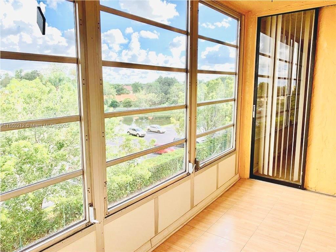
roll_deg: +0.0
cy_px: 126
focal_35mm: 26
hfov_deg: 67.3
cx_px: 168
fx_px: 252
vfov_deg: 53.1
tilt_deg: -9.3
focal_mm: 4.25
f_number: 1.8
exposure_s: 1/446
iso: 25
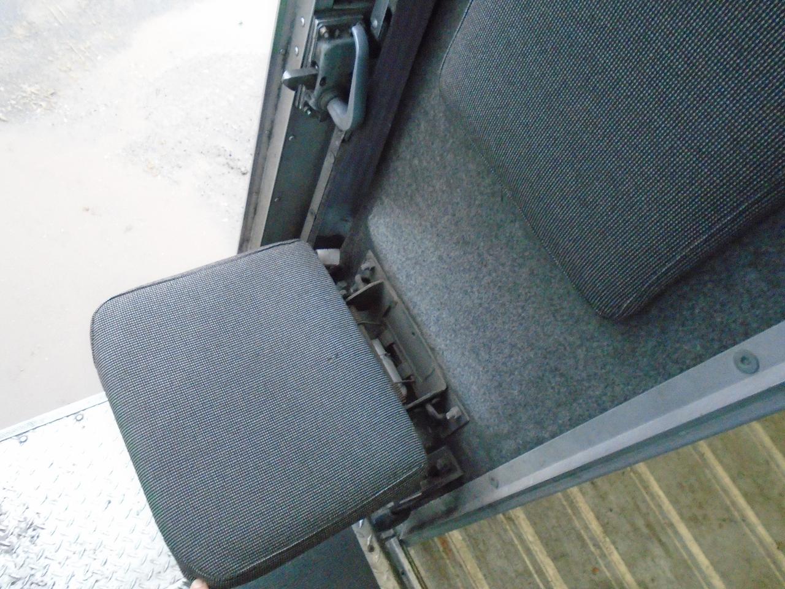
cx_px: 392
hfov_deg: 67.3
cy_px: 294
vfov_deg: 53.1
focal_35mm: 26
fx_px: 590
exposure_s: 1/60
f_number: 3.2
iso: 800
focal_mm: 4.6
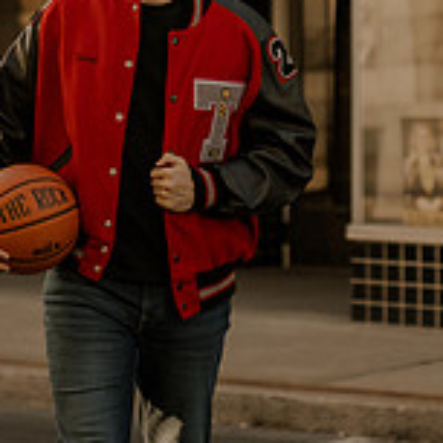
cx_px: 90
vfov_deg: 9.3
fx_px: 2708
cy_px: -64
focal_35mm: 187
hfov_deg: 9.3
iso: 800
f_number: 1.8
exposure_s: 1/6400
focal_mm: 50
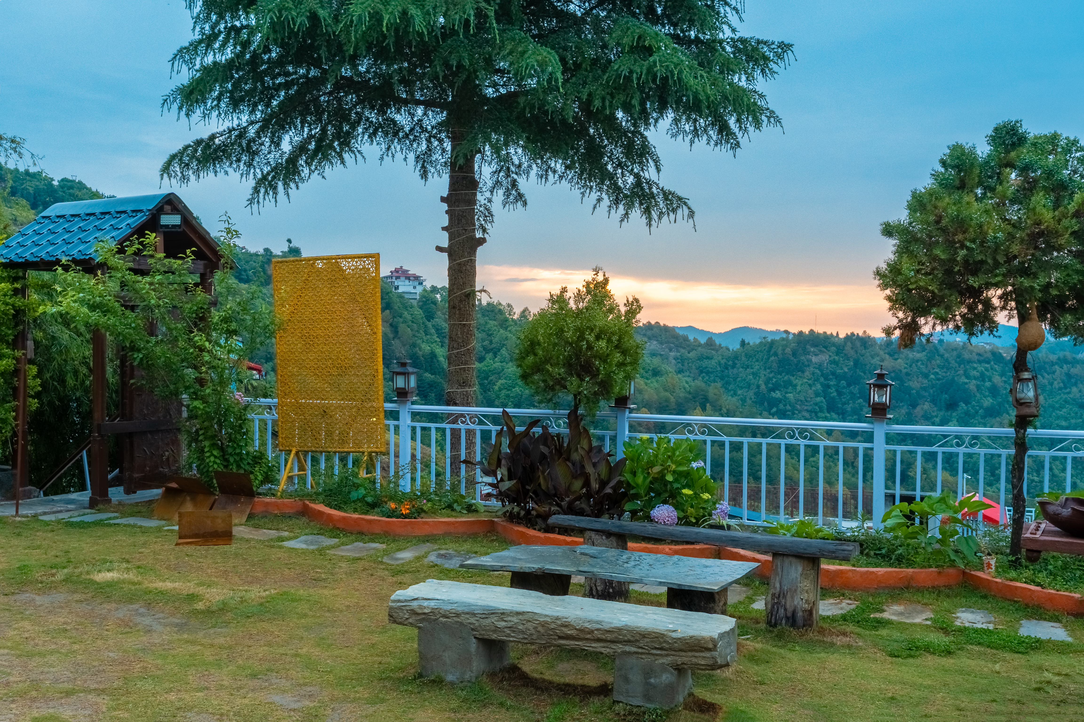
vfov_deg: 36.9
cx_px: 542
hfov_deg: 53.1
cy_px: 361
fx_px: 1084
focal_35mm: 36
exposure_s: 1/1600
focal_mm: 24
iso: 500
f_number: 11
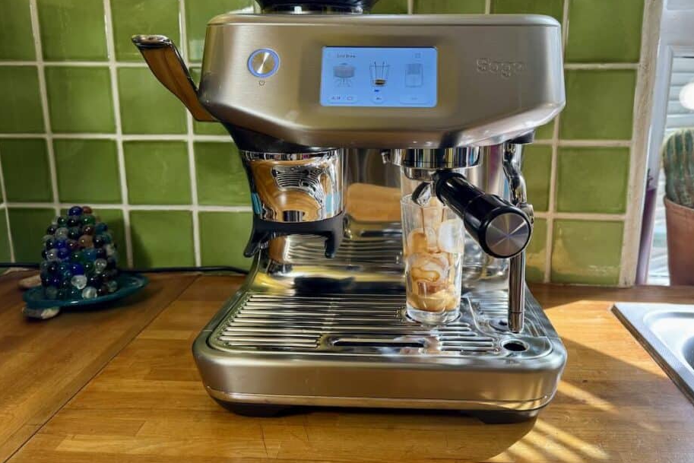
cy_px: 192
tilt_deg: -10.7
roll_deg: +0.9
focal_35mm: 28
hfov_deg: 65.3
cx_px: 388
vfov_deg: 46.2
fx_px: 540
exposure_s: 1/225
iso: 64
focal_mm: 6.76
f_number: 1.78
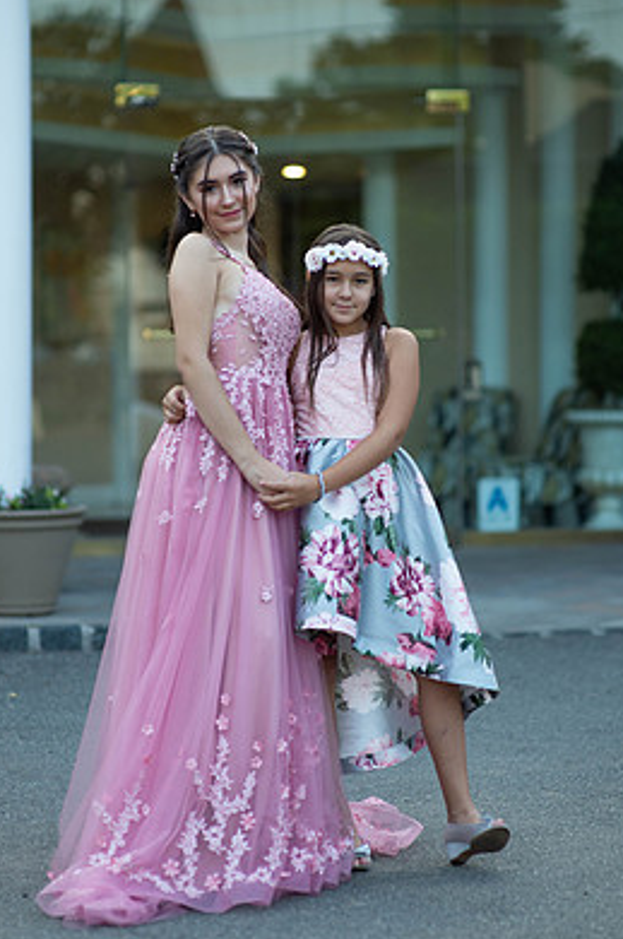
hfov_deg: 13.9
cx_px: 326
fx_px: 2551
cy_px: 484
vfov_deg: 20.8
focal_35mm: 98
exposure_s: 1/800
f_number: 2
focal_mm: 85
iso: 250
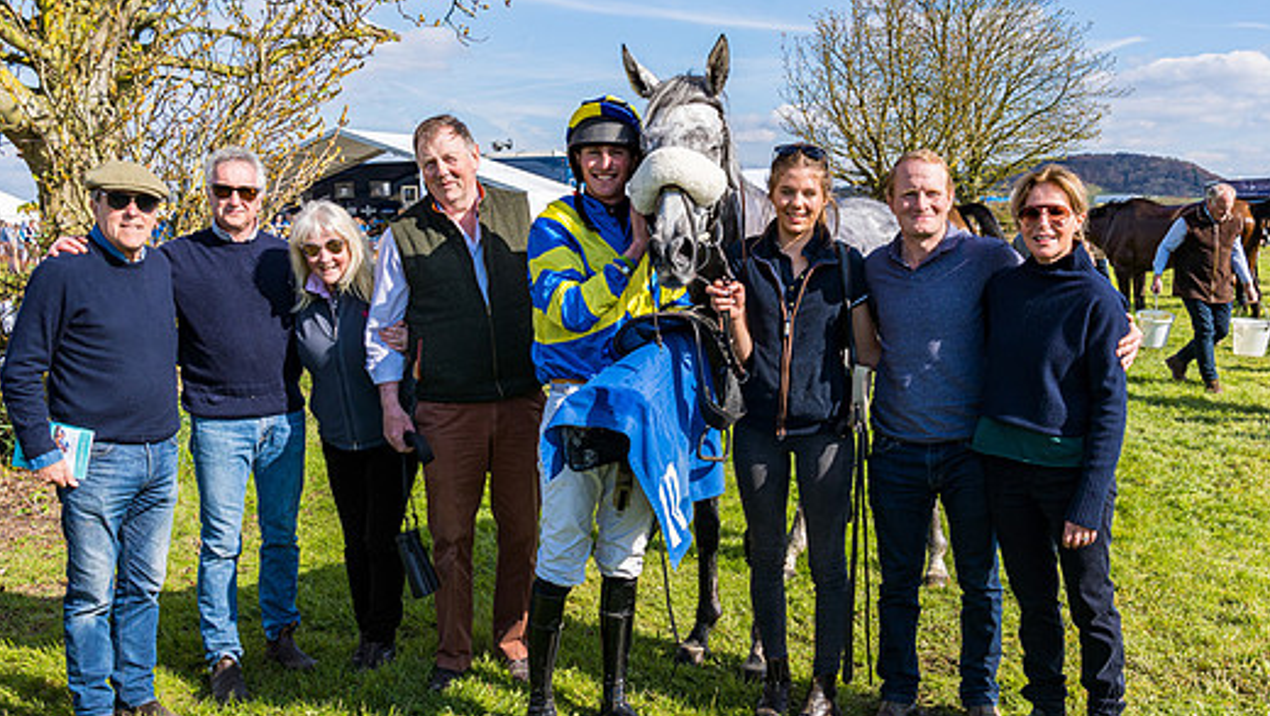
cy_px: 444
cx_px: 675
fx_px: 1314
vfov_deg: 30.4
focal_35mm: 39
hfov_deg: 51.6
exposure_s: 1/200
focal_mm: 24
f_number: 8
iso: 50
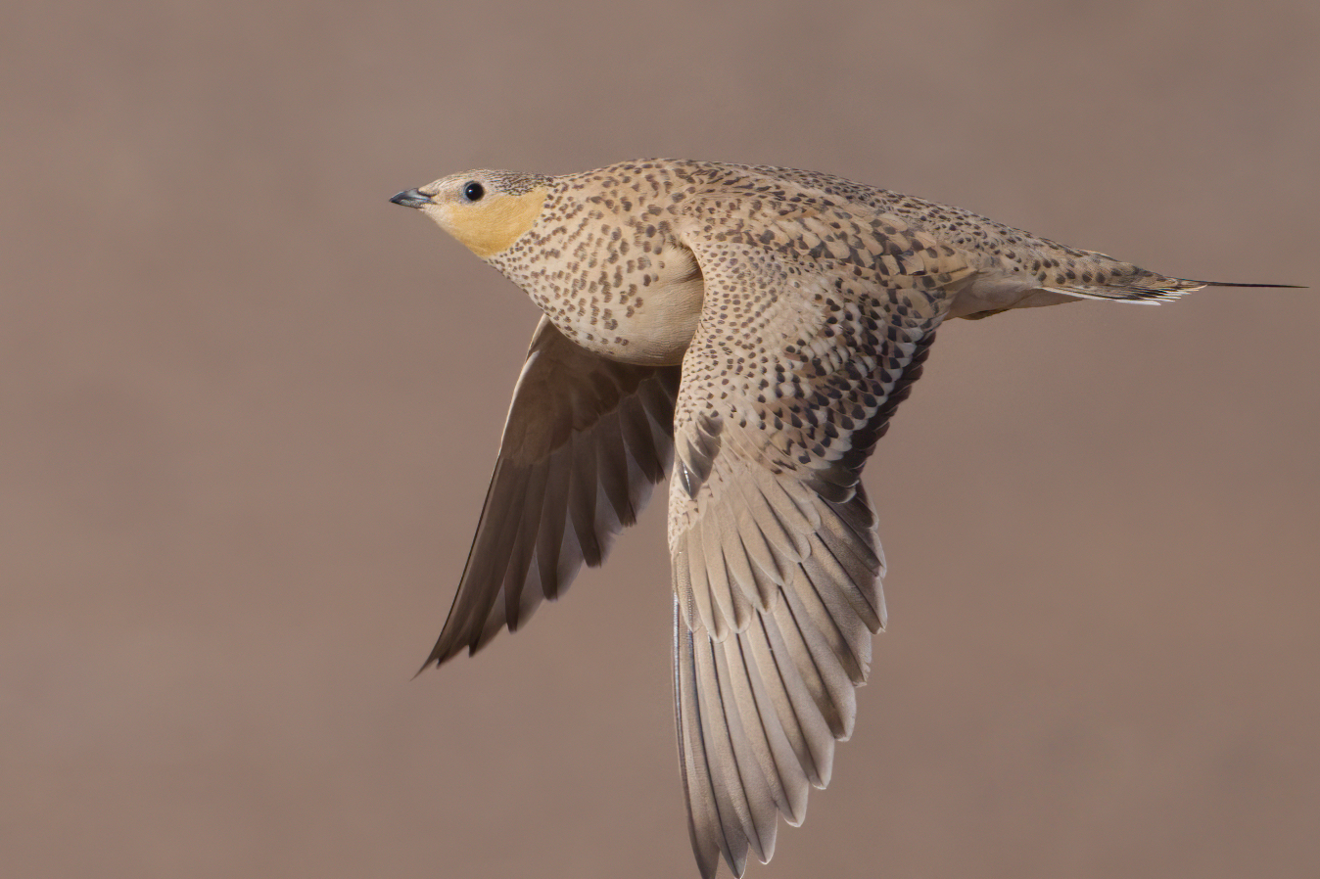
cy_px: 468
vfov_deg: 1.2
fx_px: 41127
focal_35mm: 1122
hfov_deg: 1.8
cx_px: 796
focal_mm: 840
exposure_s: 1/4000
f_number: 9
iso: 2000
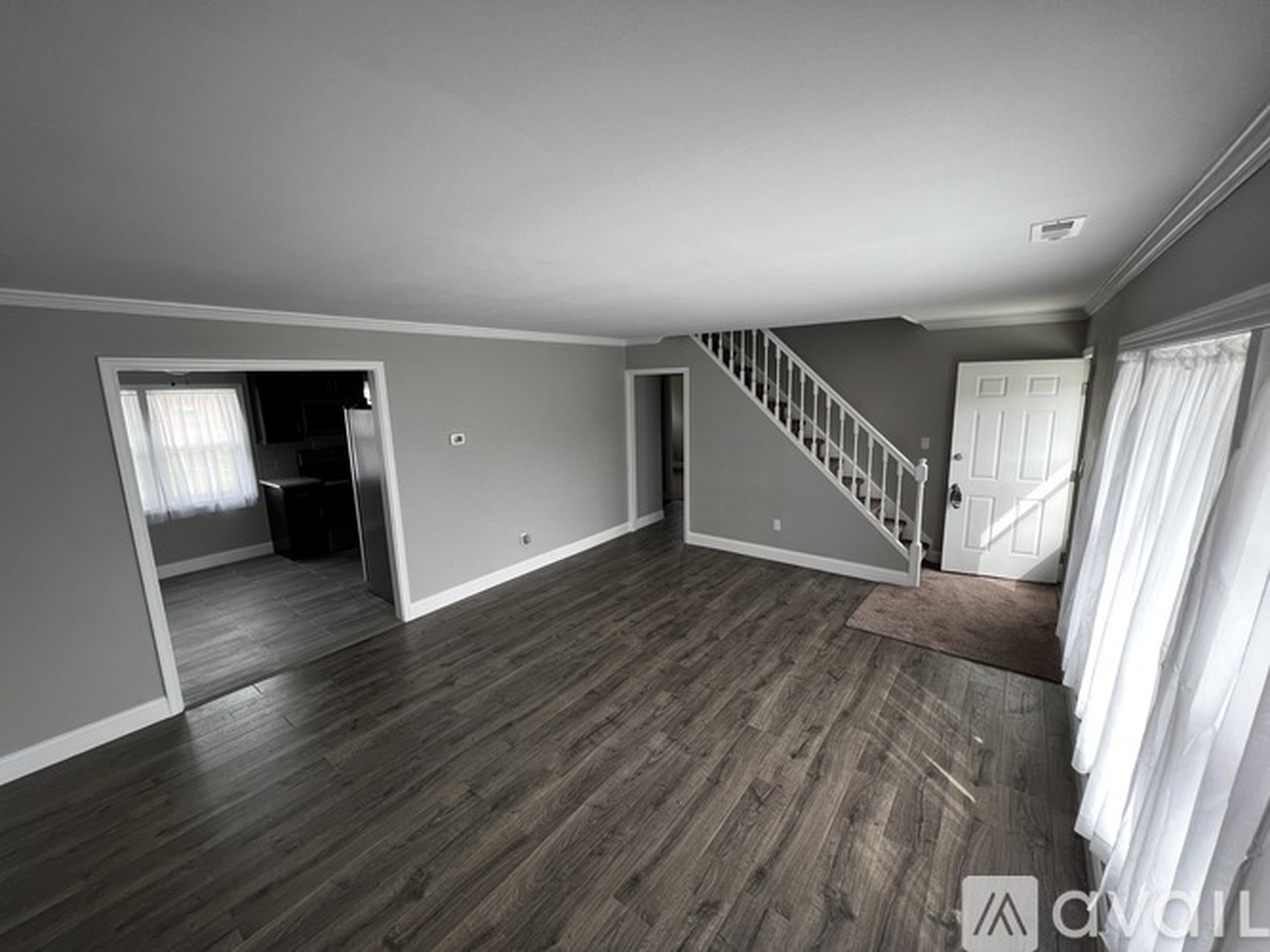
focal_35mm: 13
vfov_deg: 89.9
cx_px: 635
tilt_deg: -12.1
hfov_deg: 106.2
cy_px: 476
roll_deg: +2.1
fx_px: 477
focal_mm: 1.57
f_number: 1.8
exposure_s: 1/99
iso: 64
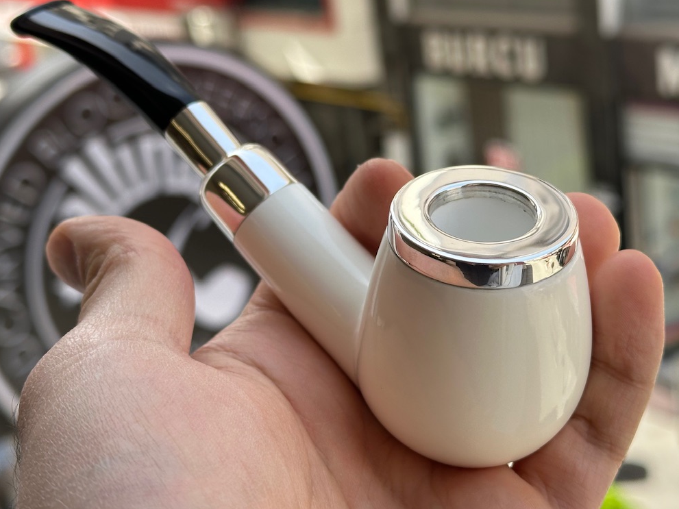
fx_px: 1216
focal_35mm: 62
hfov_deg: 31.2
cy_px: 223
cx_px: 359
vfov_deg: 23.6
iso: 64
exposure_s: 1/810
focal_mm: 6.86
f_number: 1.78
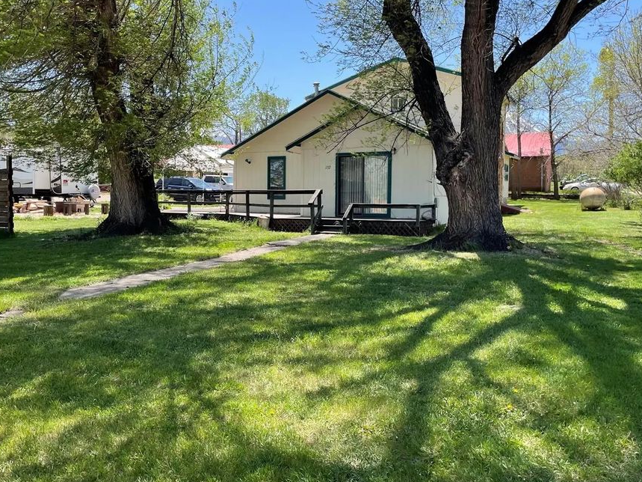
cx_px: 290
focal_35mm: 31
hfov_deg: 58.2
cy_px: 234
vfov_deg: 45.4
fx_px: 575
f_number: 1.6
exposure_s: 1/1082
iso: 32
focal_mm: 4.2
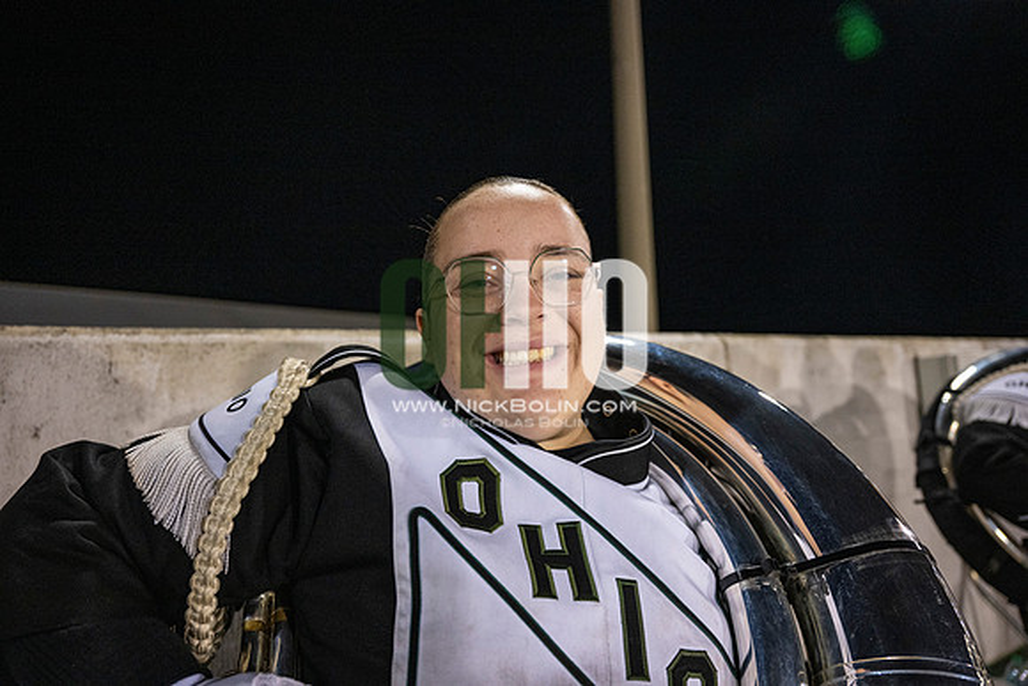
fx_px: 685
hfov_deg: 73.7
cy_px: 343
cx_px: 514
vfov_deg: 53.2
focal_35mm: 24
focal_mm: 24
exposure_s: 1/500
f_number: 3.2
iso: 2000
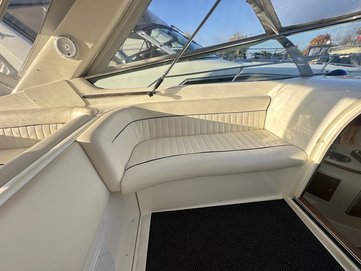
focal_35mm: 14
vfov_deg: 85.7
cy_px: 136
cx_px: 180
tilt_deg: -25.5
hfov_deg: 102.1
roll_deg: +1.3
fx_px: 146
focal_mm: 2.22
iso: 40
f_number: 2.2
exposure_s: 1/487
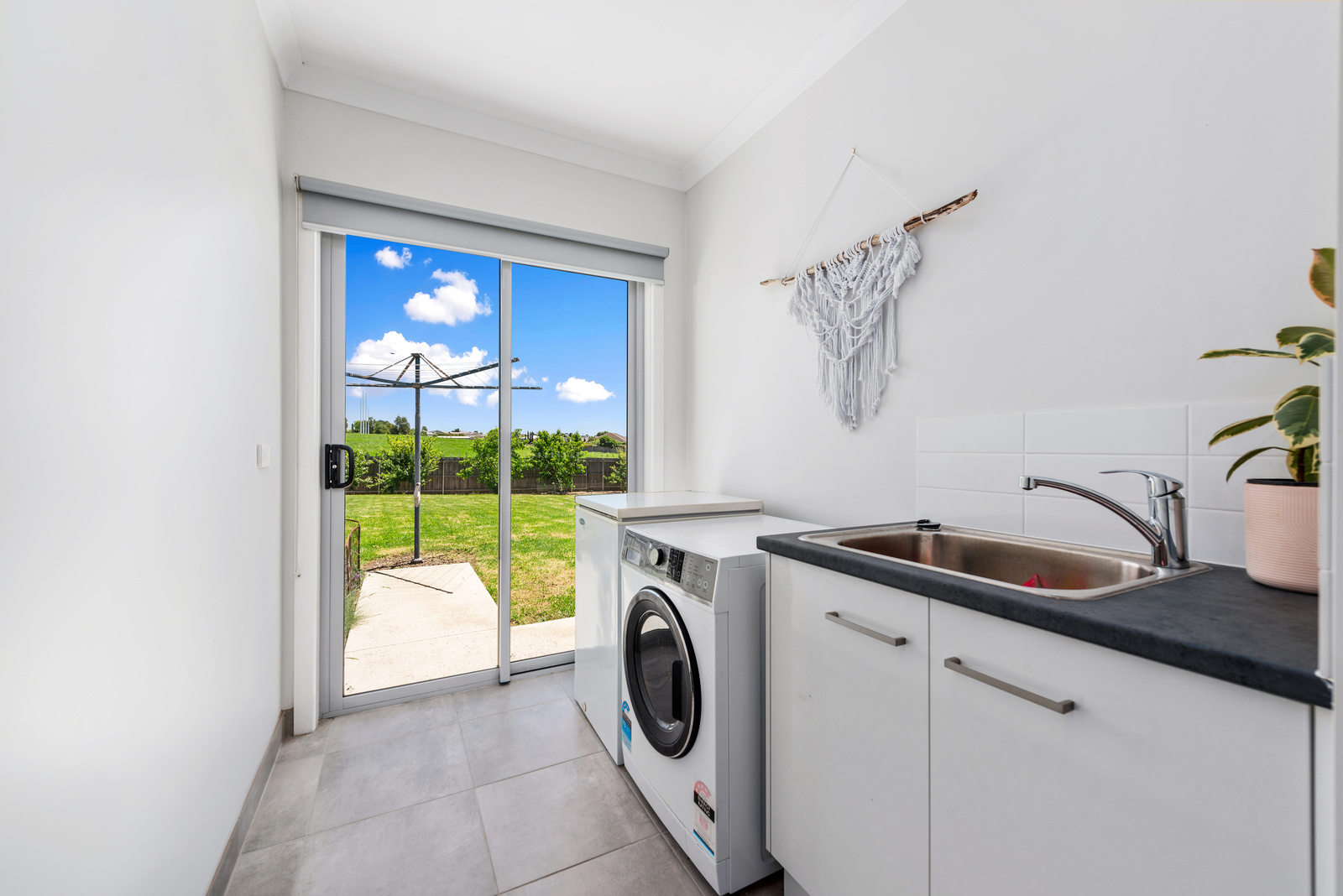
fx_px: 522
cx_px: 672
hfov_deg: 104.2
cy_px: 448
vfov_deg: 81.3
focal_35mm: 14
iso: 125
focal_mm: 14
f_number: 8
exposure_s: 1/40
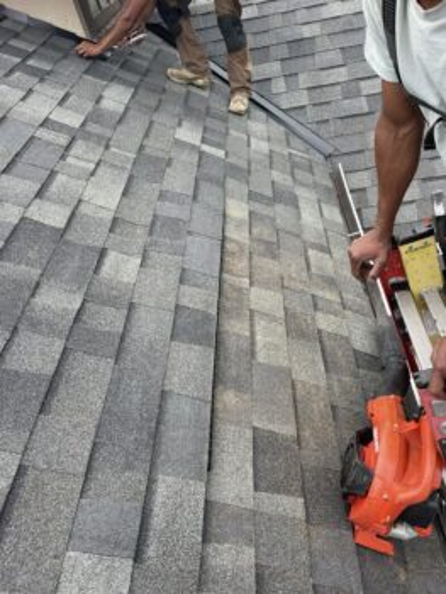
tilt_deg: -42.6
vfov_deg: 69.4
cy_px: 297
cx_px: 223
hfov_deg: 54.9
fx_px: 429
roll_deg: +16.5
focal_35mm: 25
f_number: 1.6
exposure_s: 1/696
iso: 32
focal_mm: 5.1
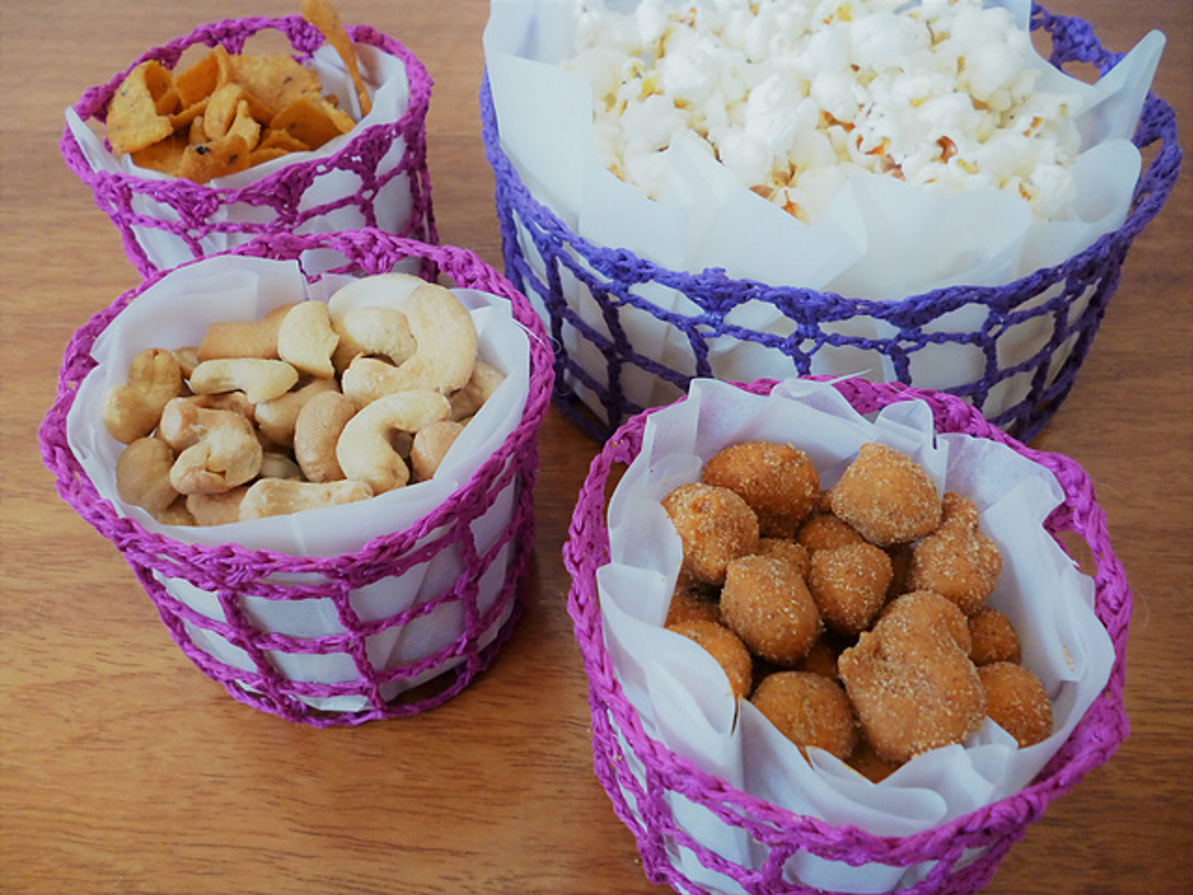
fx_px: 965
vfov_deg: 49.7
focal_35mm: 28
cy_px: 448
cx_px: 596
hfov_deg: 63.4
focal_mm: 5
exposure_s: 1/40
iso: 400
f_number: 3.1
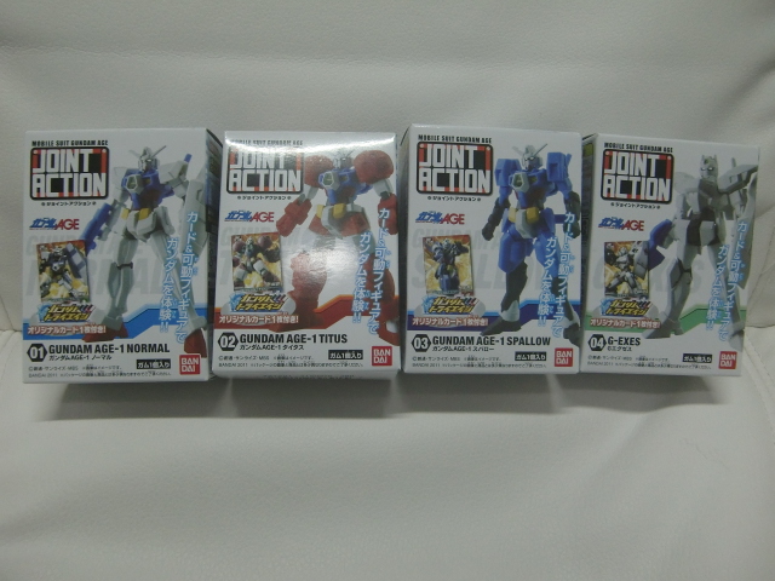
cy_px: 290
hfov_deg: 63.4
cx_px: 388
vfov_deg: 49.7
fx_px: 627
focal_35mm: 28
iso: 250
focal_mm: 4.9
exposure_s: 1/60
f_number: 2.6
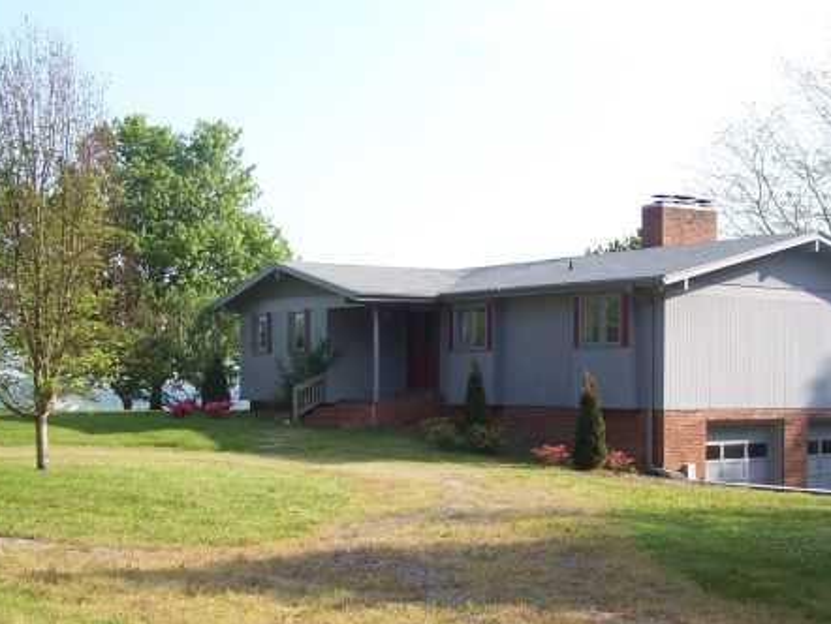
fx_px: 1321
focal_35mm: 55
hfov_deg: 34.9
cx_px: 455
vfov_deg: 26.5
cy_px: 387
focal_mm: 6.3
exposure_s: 1/500
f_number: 2.8
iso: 80
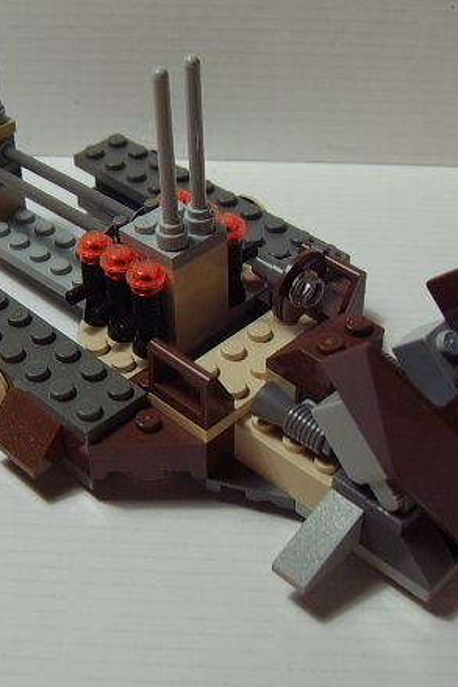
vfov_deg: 41.9
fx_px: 896
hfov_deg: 28.6
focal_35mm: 47
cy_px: 315
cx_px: 194
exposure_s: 1/32
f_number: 2.7
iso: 100
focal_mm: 8.13
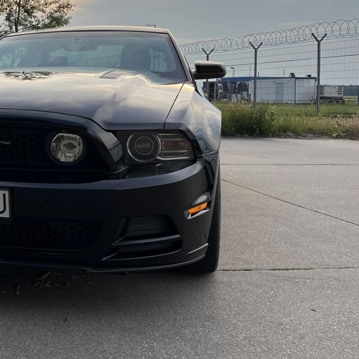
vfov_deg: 36.4
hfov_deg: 34.1
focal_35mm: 46
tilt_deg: -3.1
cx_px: 15
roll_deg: -0.6
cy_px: 118
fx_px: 540
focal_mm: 5.1
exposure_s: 1/777
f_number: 1.6
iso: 50
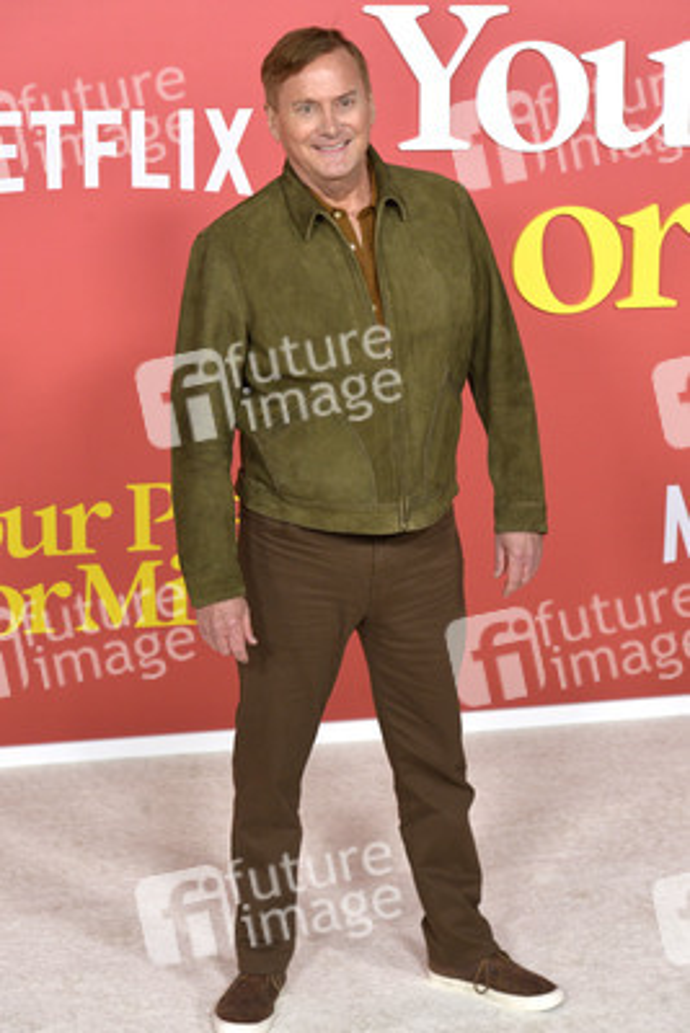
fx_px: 2011
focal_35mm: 70
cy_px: 516
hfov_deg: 19.5
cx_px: 345
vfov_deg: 28.8
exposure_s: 1/320
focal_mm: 70
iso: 1600
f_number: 6.3
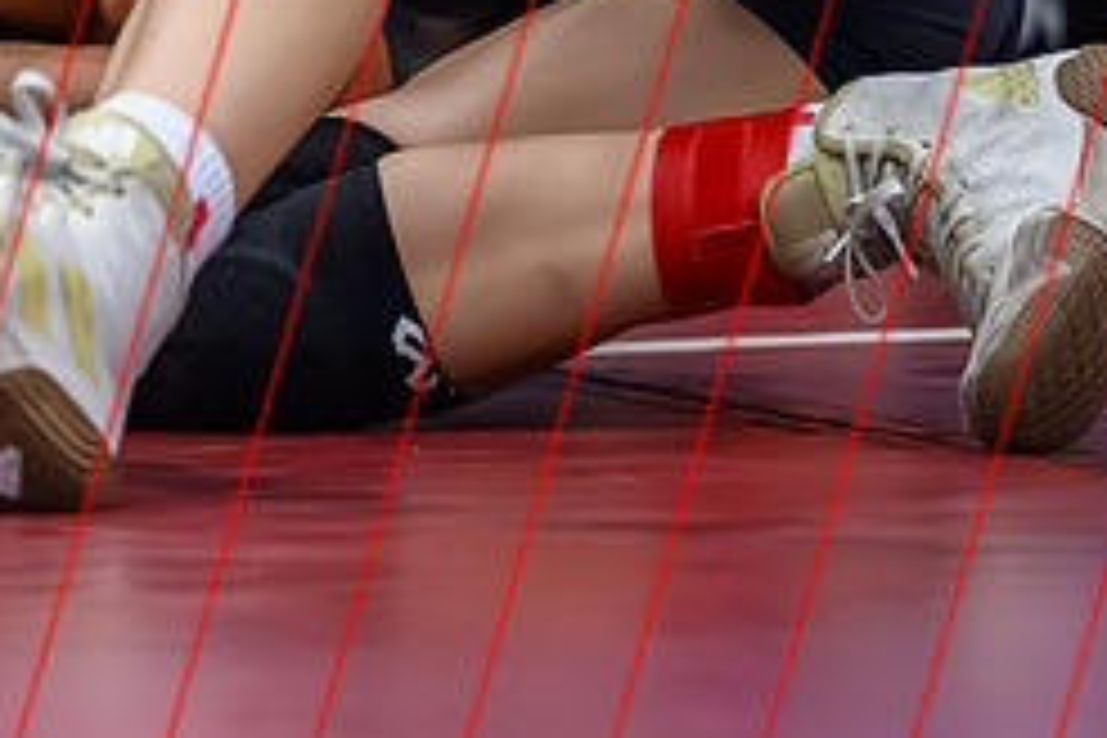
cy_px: -59
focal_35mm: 642
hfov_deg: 3.2
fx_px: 19740
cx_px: -237
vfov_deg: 2.1
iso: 10000
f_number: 2.8
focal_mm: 200
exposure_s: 1/640
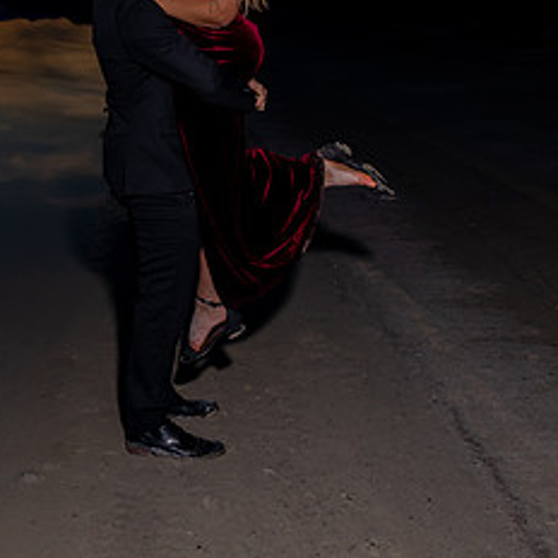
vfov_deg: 29.2
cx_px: 28
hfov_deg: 28.6
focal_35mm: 57
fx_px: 1040
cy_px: 95
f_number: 20
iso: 200
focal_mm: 24
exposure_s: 1/200
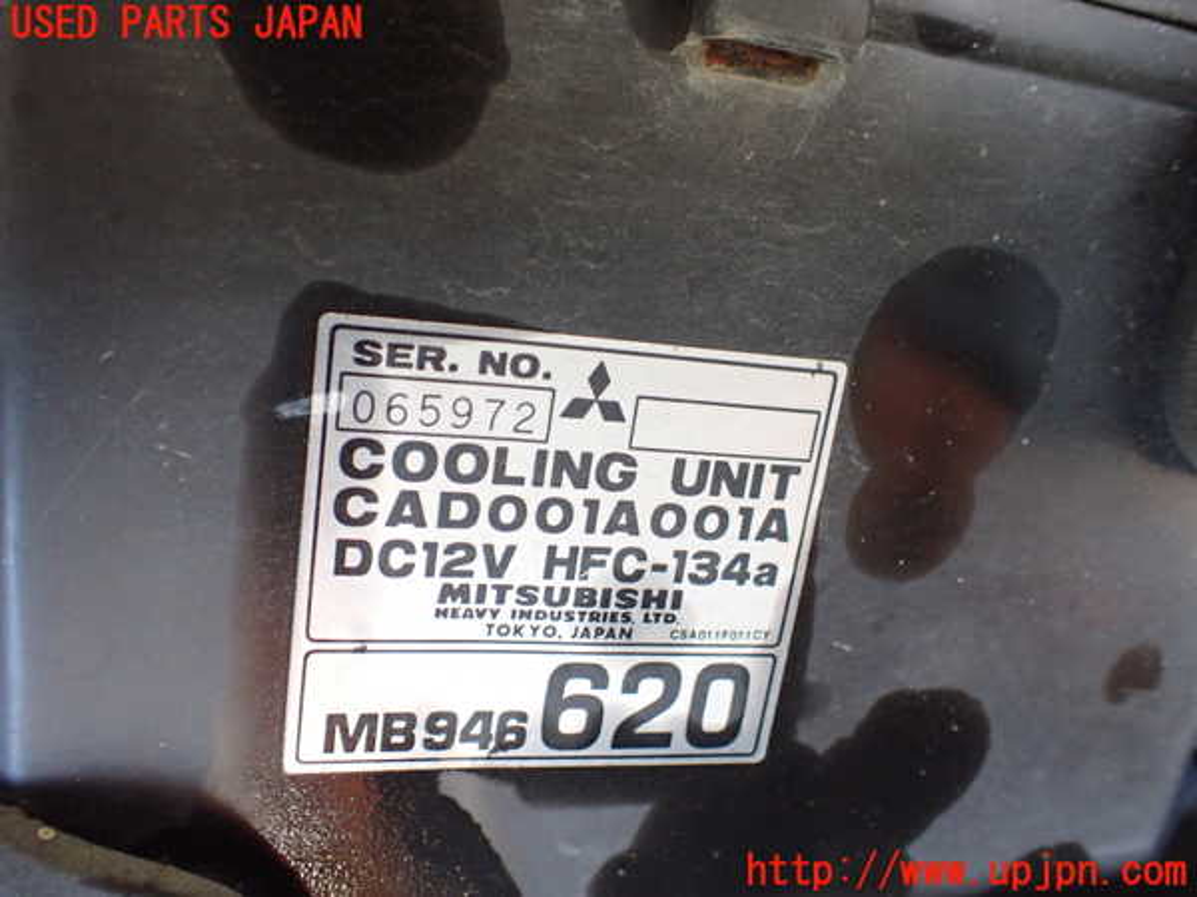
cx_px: 598
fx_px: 1037
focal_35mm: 30
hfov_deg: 60.0
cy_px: 448
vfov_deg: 46.8
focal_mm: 5.4
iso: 640
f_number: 2.3
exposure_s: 1/125
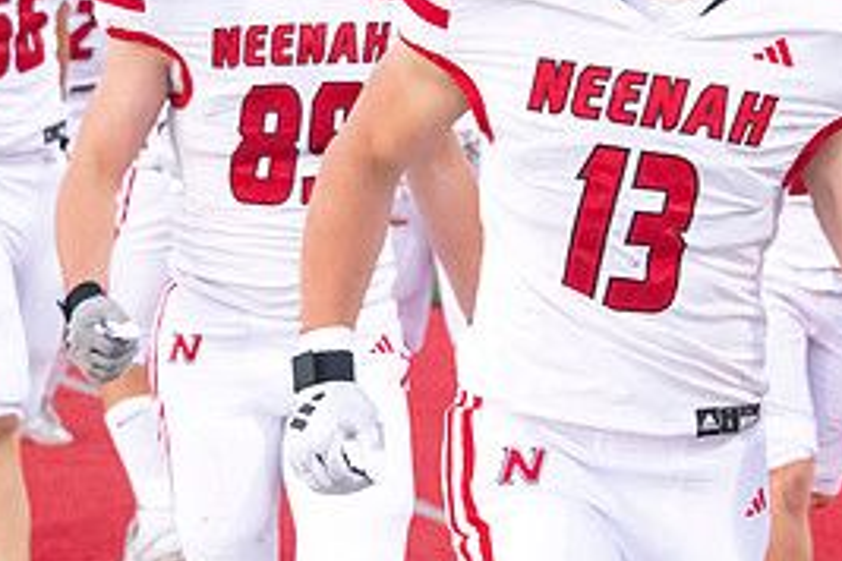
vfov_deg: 5.4
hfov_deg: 8.2
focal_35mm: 252
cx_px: 416
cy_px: 118
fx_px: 5894
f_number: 7.1
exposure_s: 1/800
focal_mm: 116
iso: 10000
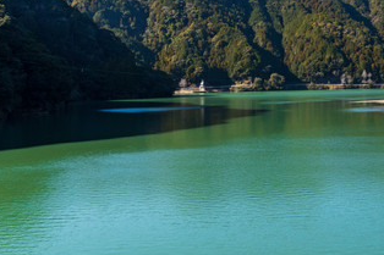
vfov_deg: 24.4
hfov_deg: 35.1
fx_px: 586
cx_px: 306
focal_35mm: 55
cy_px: 77
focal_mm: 18
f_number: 8
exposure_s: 1/125
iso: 100
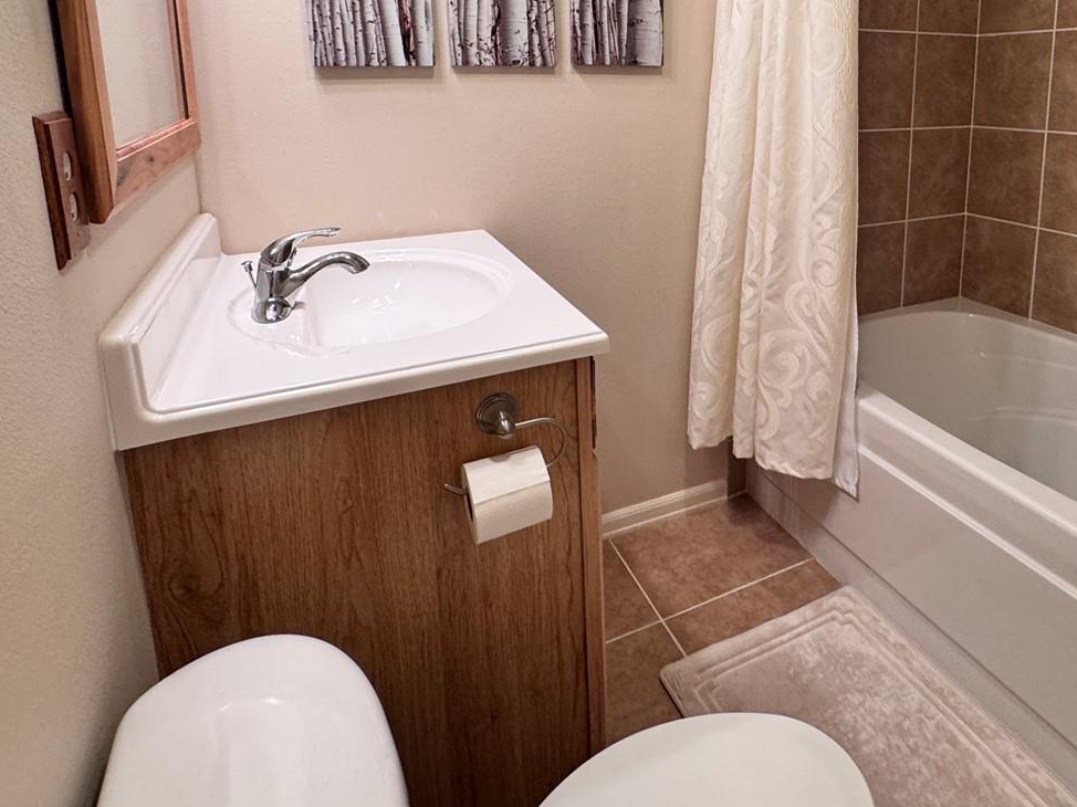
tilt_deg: -10.6
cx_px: 702
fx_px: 715
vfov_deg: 56.0
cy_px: 201
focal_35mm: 23
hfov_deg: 72.1
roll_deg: -0.3
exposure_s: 1/60
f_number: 2.2
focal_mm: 2.22
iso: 250
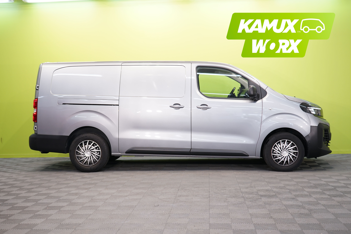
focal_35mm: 46
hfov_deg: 42.7
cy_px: 117
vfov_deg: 29.2
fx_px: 448
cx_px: 176
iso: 400
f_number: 4.5
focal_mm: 46
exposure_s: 1/30
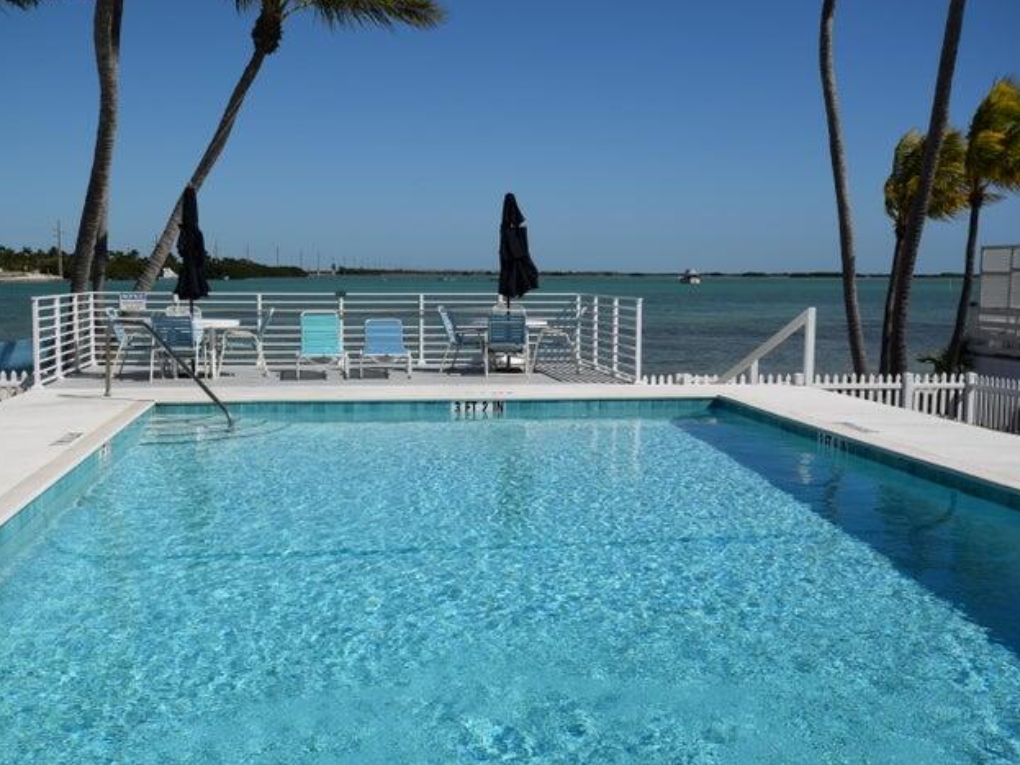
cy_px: 387
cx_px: 478
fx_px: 1178
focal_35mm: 40
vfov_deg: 35.9
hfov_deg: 46.8
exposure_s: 1/1000
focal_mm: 24
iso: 200
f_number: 10
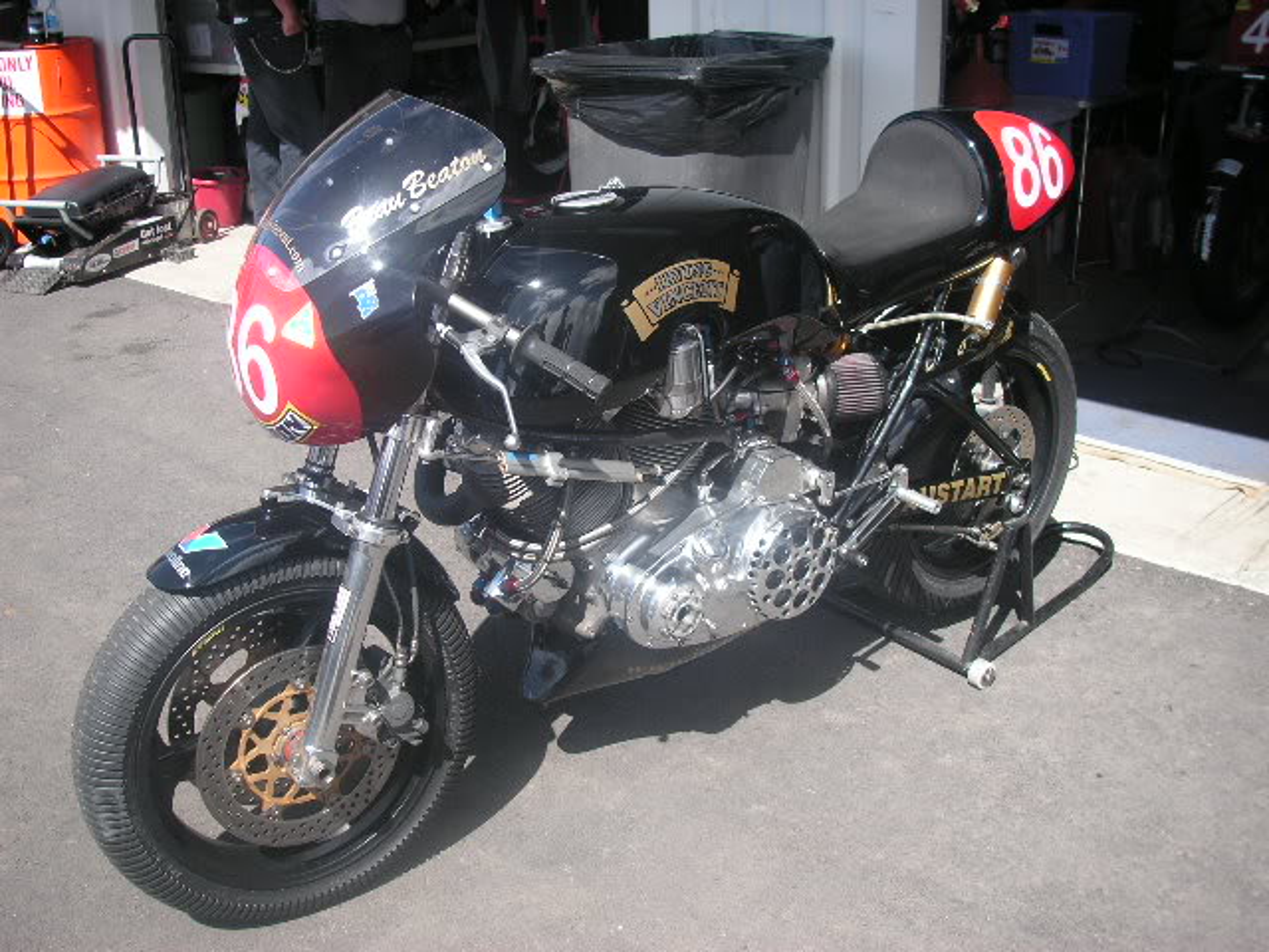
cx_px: 634
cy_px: 476
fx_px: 1393
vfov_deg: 37.7
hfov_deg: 49.0
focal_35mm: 38
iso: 50
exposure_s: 1/350
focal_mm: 6.3
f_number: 3.3
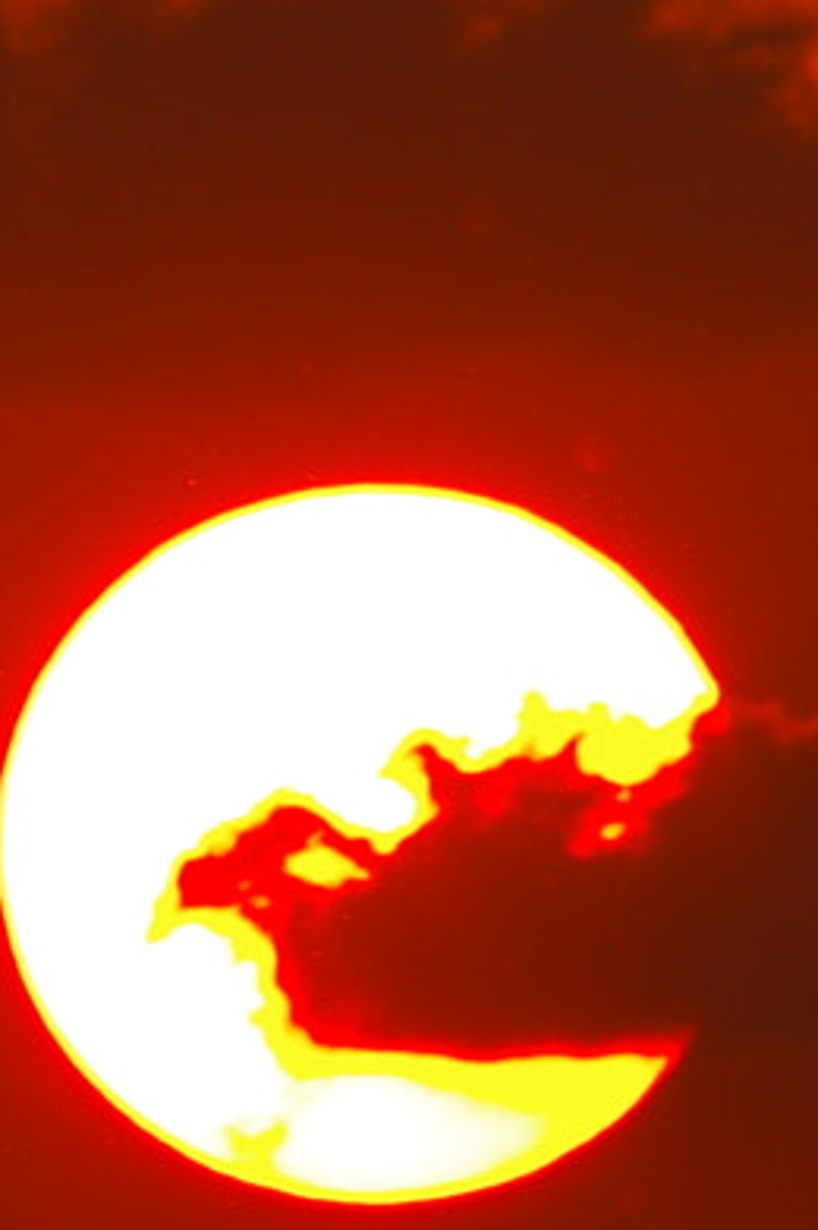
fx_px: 80471
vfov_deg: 0.9
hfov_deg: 0.6
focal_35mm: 2357
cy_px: 595
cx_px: 632
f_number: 9
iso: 100
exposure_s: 1/500
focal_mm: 300
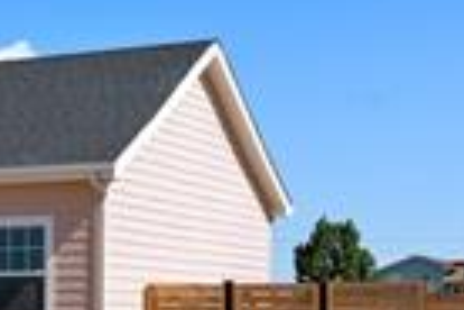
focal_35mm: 121
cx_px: -380
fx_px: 1559
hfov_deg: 14.7
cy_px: 317
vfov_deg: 11.2
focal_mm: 26
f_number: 11
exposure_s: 1/125
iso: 100
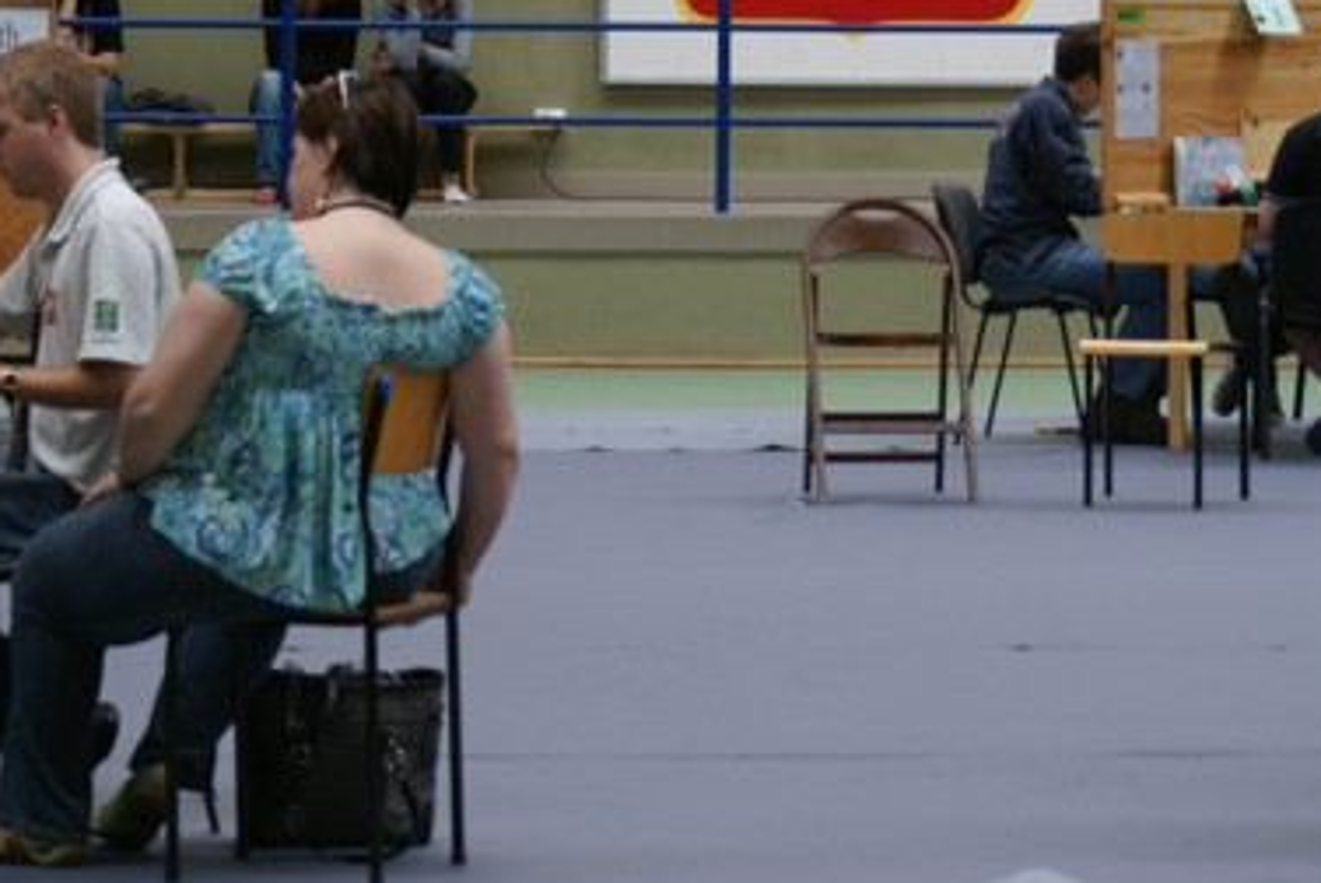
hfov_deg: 10.5
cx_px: 858
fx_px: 7161
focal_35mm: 195
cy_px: 228
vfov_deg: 7.1
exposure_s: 1/25
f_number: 5.6
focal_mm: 70
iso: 200
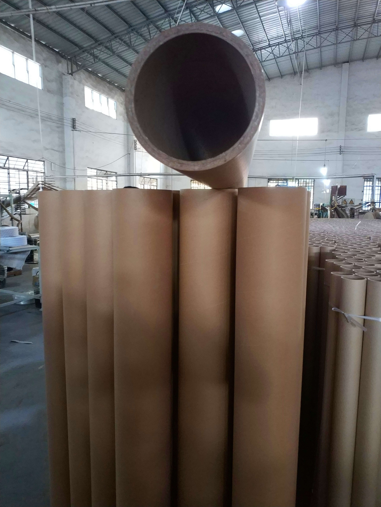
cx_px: 190
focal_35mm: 32
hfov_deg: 44.2
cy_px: 254
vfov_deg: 56.8
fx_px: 470
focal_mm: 4.5
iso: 619
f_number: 2
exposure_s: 1/17
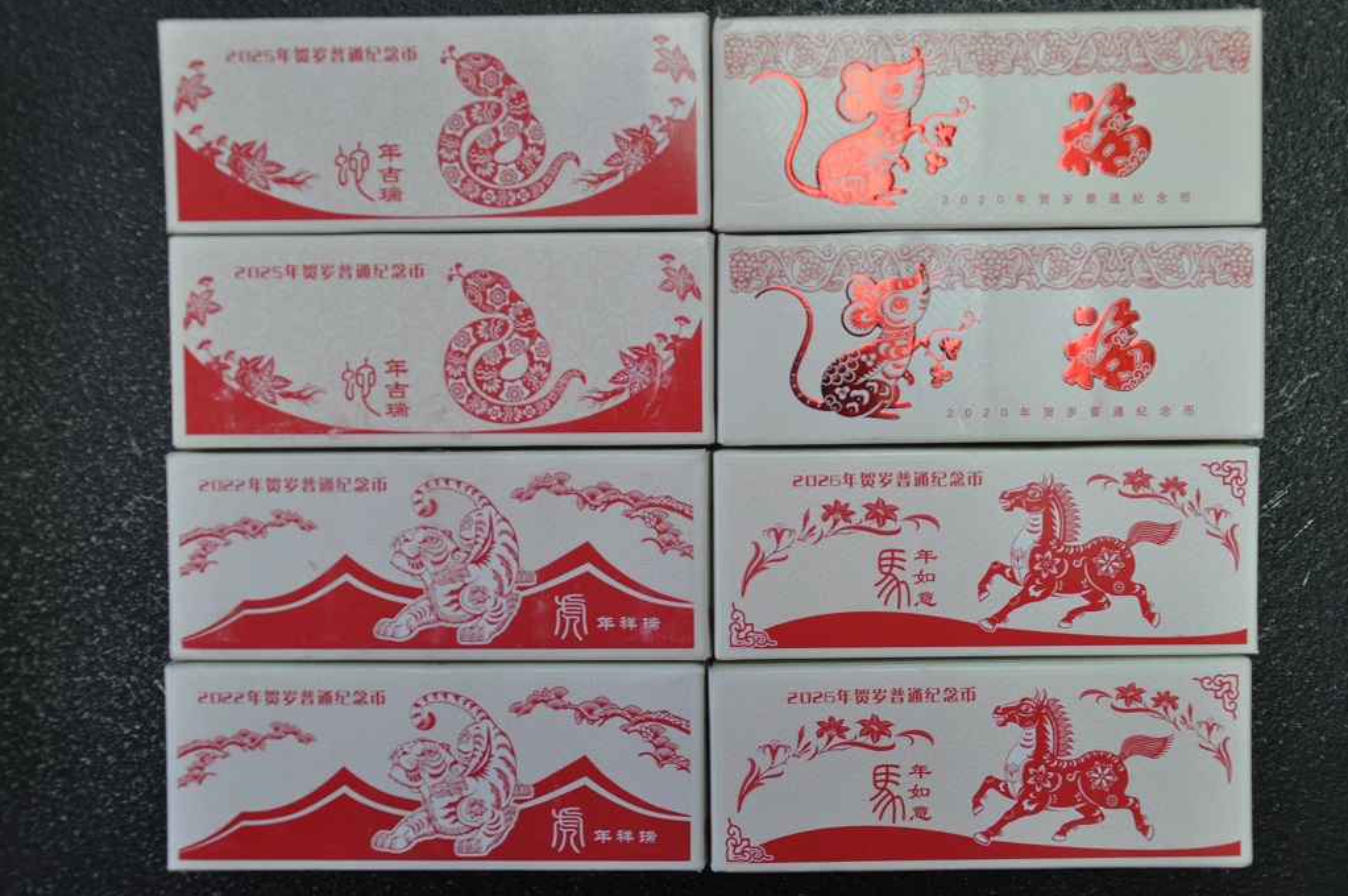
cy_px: 439
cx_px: 704
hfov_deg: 44.5
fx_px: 1646
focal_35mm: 44
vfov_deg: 30.5
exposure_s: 1/25
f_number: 5
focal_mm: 28
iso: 400
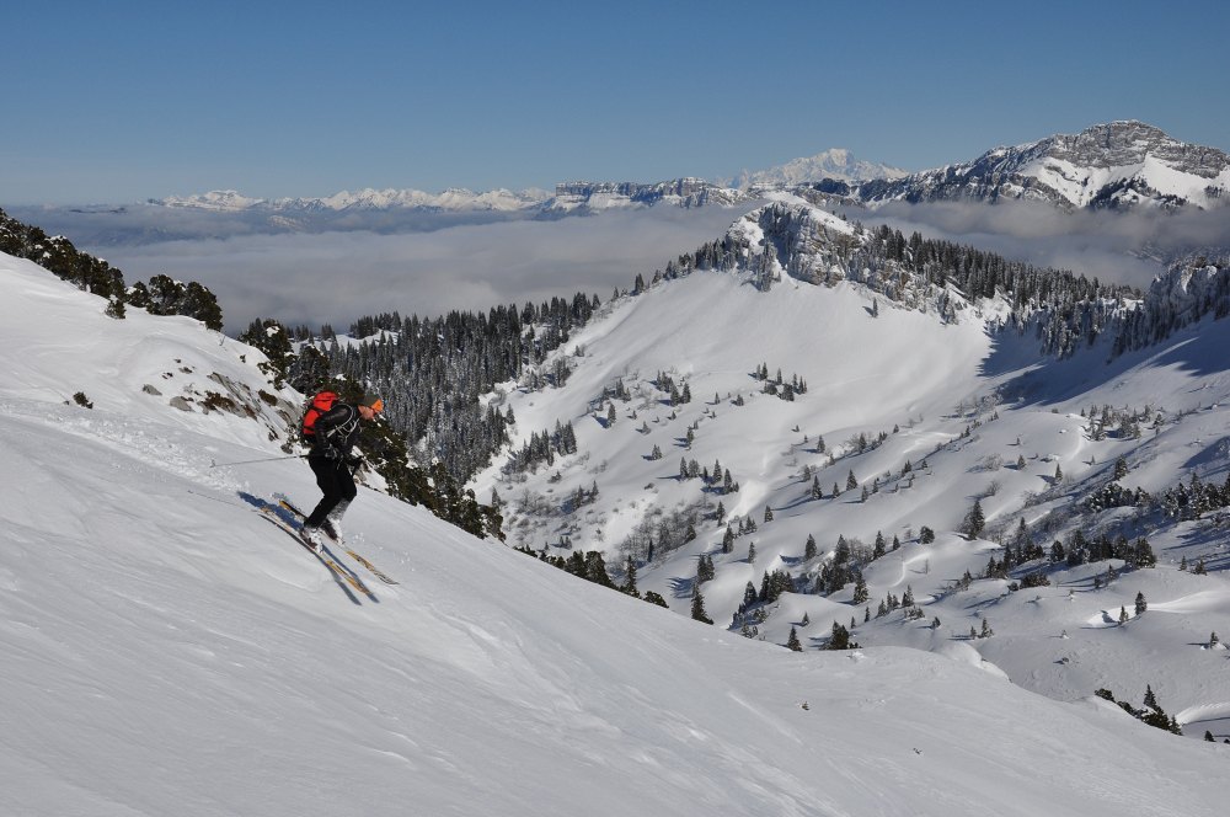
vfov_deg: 23.7
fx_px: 1945
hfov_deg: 35.1
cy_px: 408
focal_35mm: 57
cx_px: 615
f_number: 13
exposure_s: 1/1000
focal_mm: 38
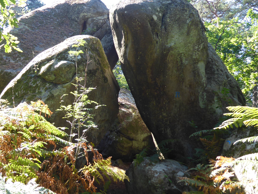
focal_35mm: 35
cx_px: 116
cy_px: 90
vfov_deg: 40.7
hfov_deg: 52.5
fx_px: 261
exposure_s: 1/80
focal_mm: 4.3
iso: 80
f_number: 3.3
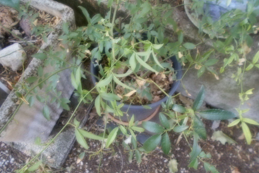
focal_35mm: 28
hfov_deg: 65.5
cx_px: 133
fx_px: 201
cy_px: 97
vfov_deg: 46.3
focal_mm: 4.6
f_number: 3.2
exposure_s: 1/30
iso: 320
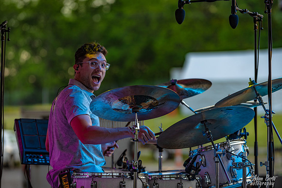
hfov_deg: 9.9
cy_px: 90
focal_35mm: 208
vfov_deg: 6.6
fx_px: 1628
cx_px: 143
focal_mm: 200
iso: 500
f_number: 4
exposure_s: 1/250
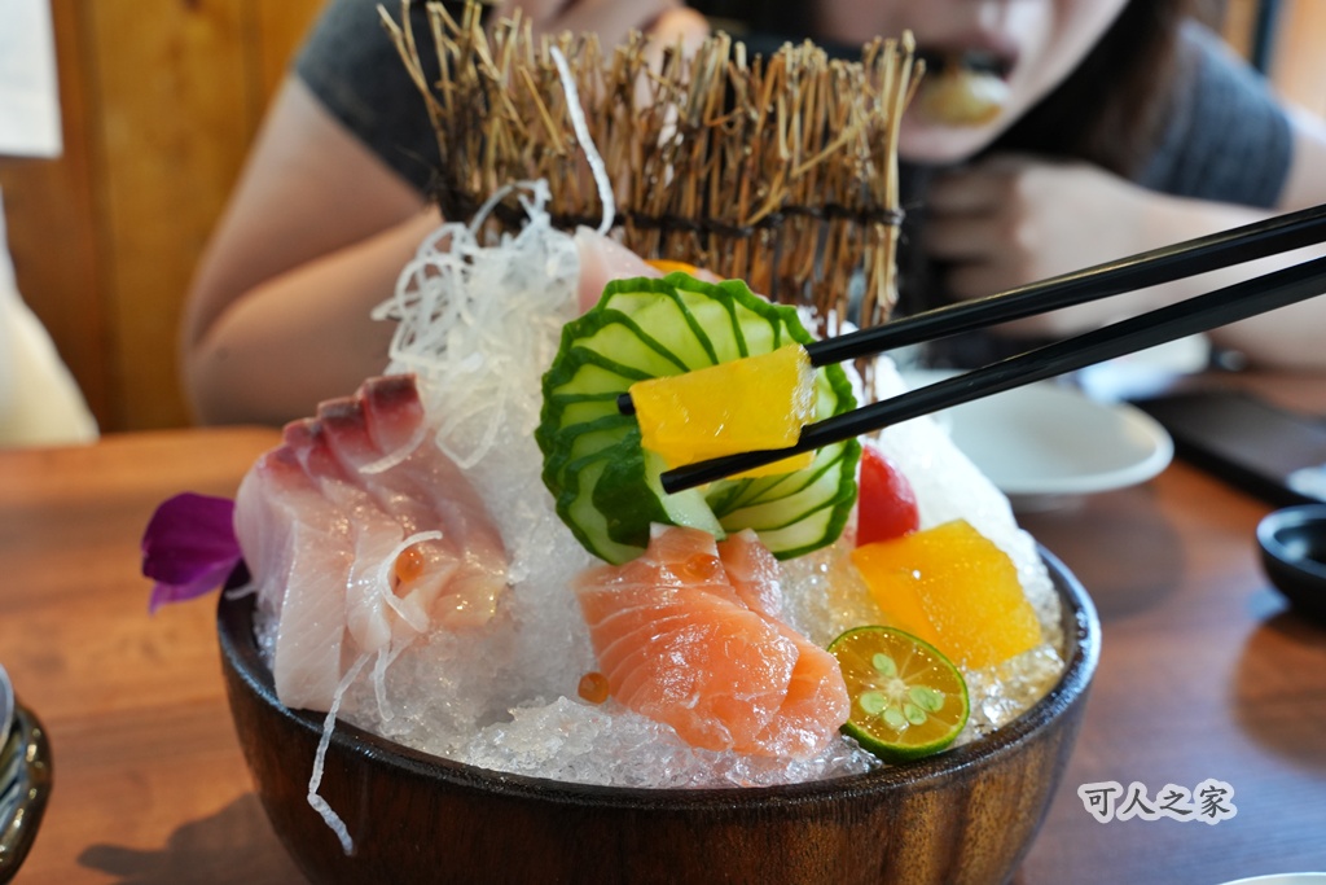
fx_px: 1713
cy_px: 442
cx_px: 663
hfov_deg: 42.3
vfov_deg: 29.0
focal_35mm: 46
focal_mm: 46.5
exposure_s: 1/30
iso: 1600
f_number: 9
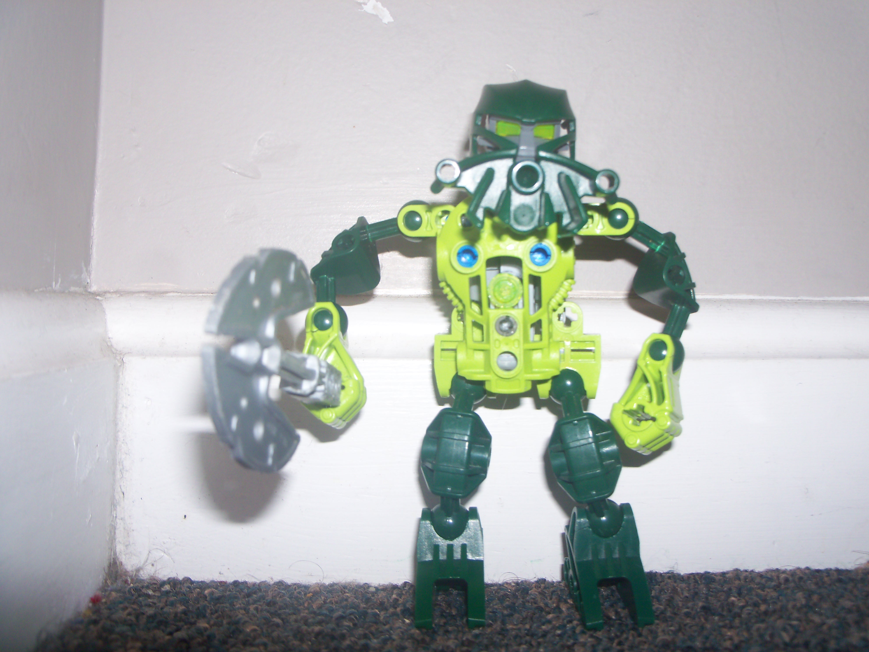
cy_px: 326
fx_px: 879
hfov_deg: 52.6
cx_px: 434
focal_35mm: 35
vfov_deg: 40.7
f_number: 3
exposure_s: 1/30
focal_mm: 6.3
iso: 64
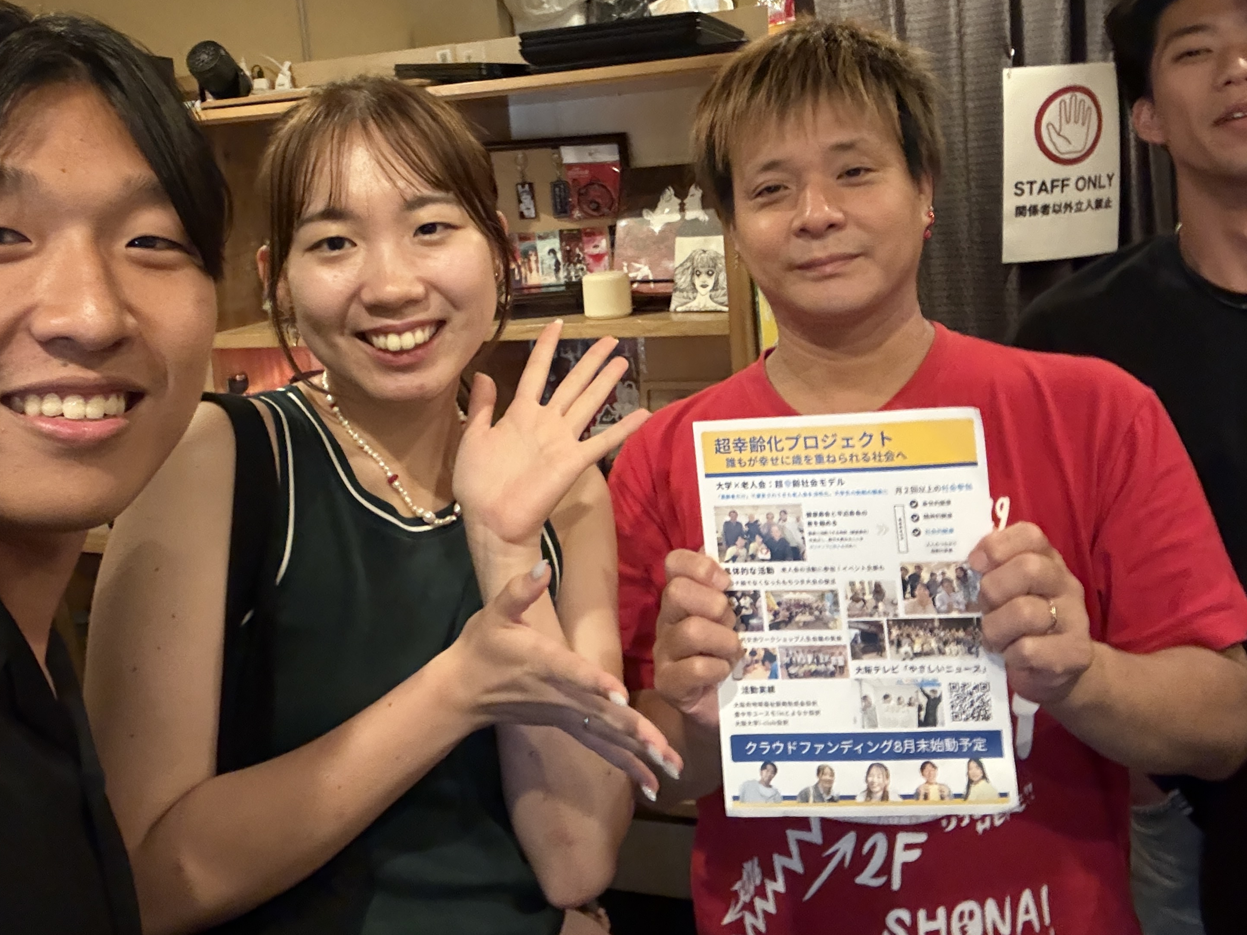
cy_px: 289
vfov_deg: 43.4
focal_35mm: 32
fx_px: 1153
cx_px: 600
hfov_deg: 56.8
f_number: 1.9
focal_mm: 2.69
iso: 500
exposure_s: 1/15
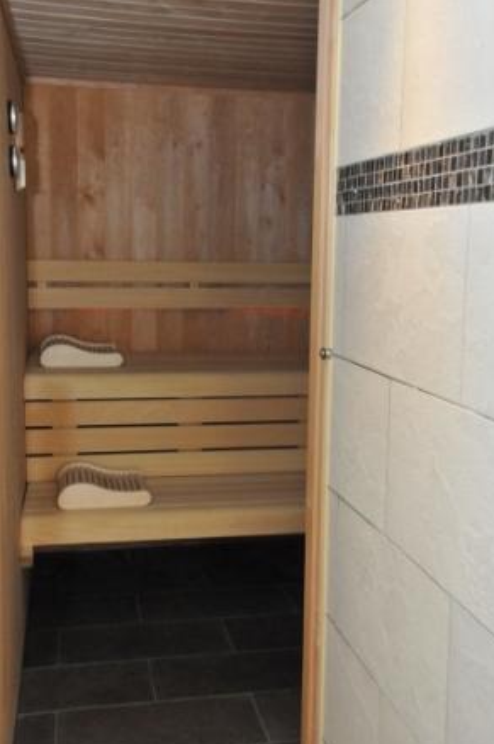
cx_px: 251
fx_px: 918
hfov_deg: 30.1
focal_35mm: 45
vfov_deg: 44.1
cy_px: 374
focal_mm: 29
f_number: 10
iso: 3200
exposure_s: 1/60
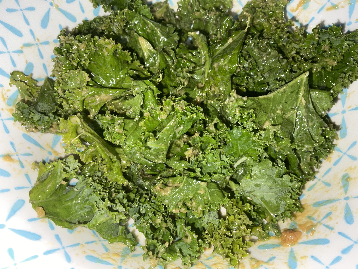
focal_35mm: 29
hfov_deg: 61.7
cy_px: 134
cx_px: 179
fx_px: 300
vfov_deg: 48.2
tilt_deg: -67.7
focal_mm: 3
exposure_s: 1/108
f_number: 1.8
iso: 16
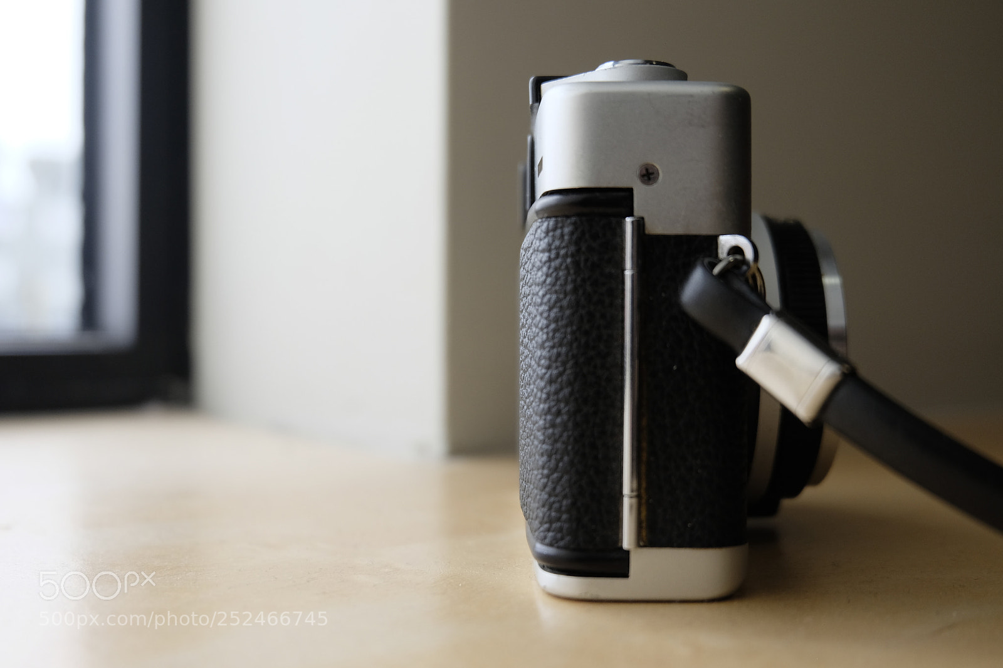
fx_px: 1058
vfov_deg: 35.0
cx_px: 502
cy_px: 334
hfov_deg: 50.7
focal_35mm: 38
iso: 400
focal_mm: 25.6
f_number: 4.5
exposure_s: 1/280
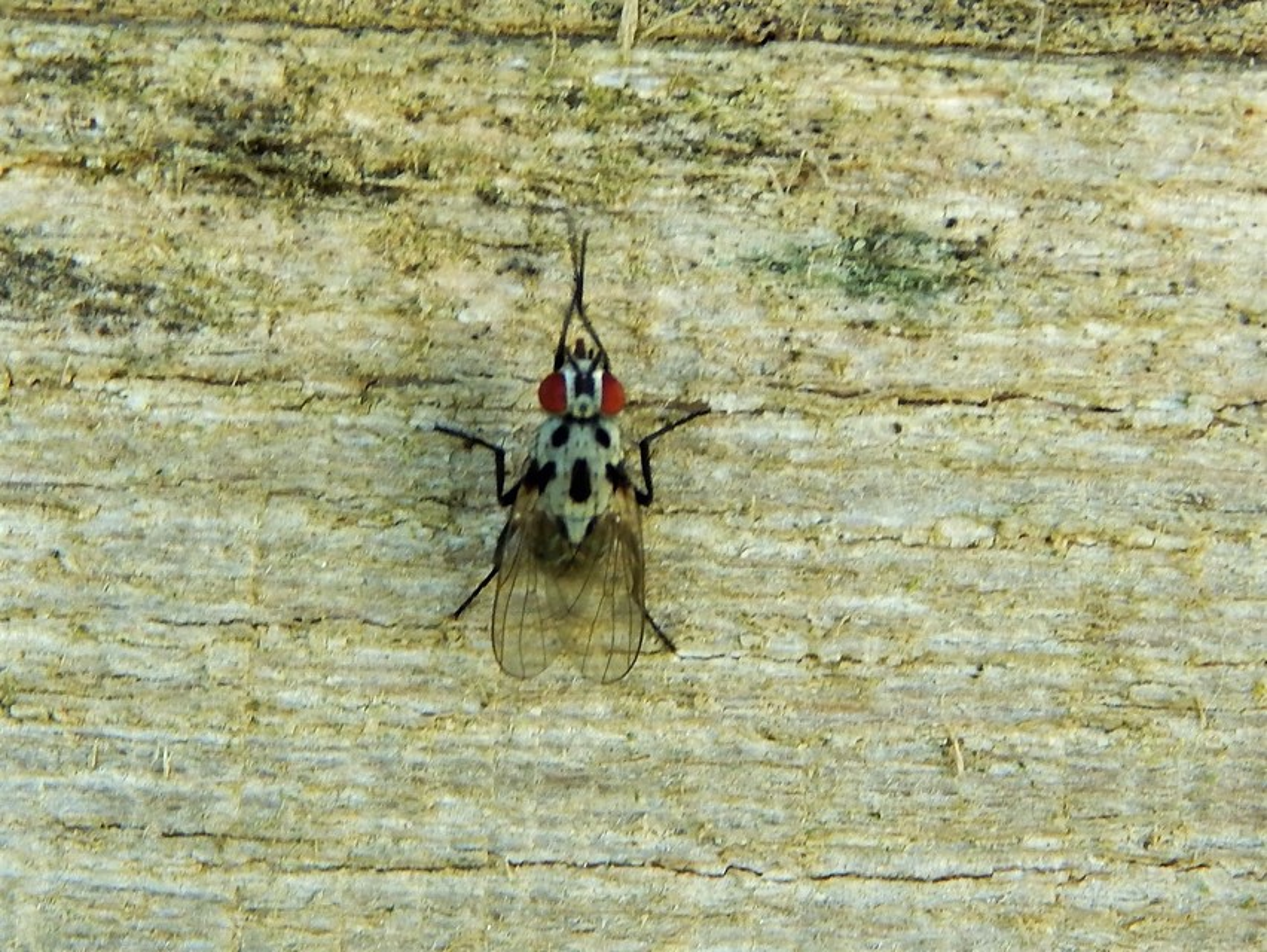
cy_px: 476
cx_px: 634
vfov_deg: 11.3
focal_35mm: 131
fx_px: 4798
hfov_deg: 15.0
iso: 125
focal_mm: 23.4
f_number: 4.8
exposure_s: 1/40
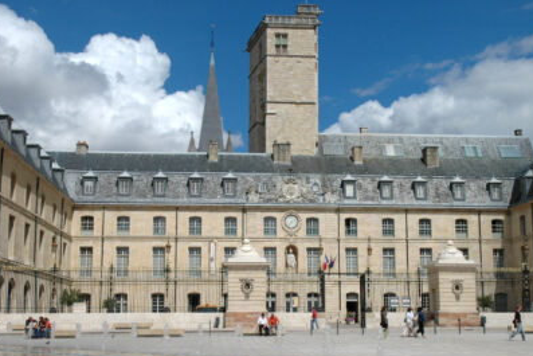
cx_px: 285
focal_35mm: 49
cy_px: 211
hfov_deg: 40.3
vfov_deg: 27.5
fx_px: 726
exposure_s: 1/500
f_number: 13
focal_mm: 26
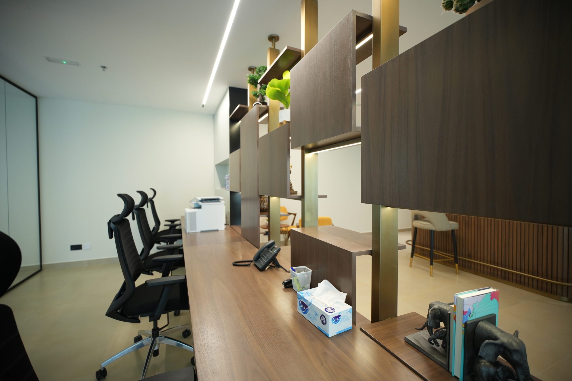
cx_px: 286
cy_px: 190
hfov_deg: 96.7
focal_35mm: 16
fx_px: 254
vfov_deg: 73.8
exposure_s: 1/100
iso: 1000
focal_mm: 16
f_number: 2.8
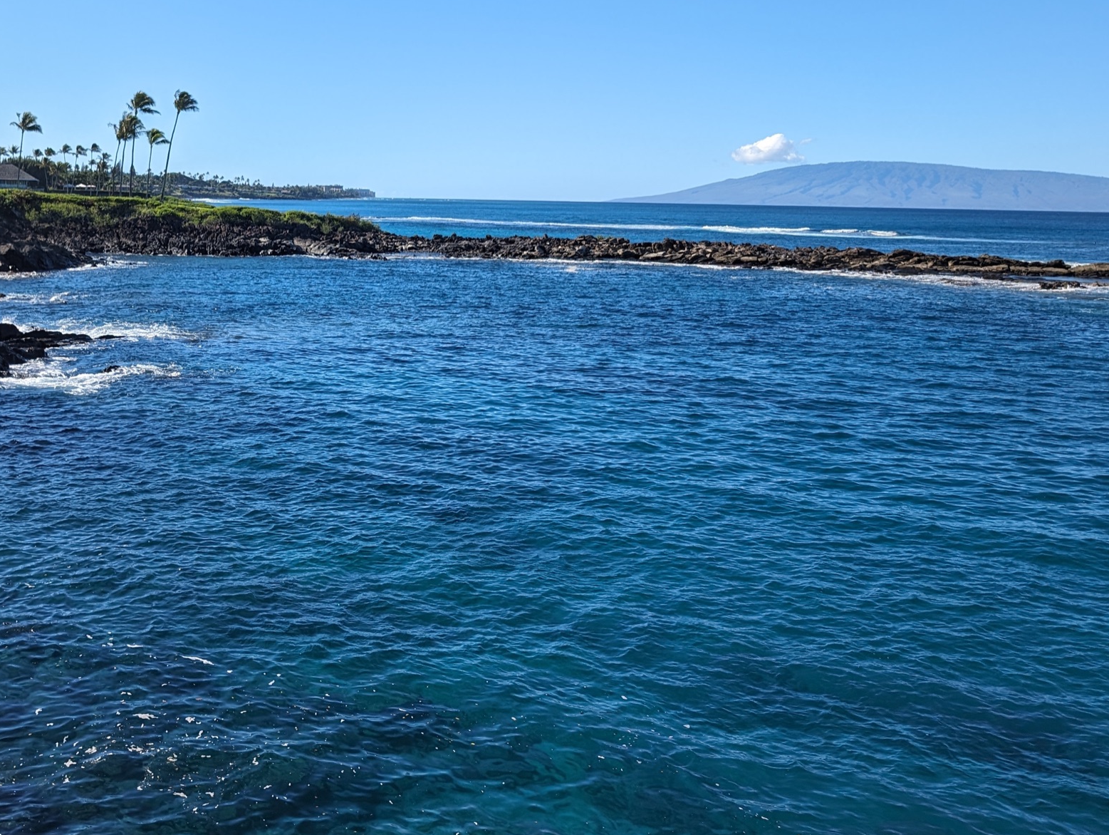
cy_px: 223
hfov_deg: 48.4
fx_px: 1187
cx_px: 298
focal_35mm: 37
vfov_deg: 37.9
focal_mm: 6.9
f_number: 1.68
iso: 21
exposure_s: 1/1185
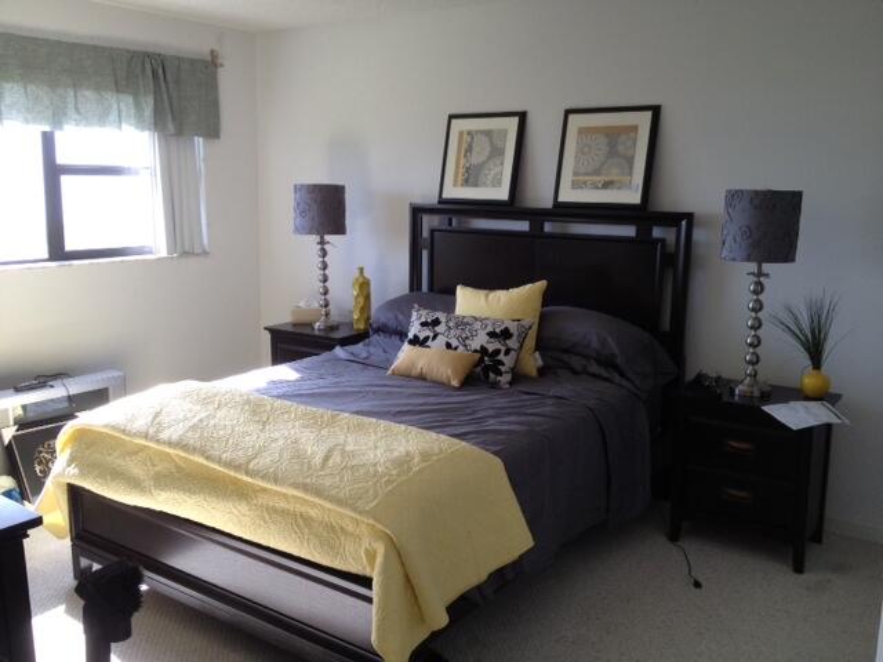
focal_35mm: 35
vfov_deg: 40.7
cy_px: 331
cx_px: 442
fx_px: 893
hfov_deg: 52.6
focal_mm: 4.28
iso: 100
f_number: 2.4
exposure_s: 1/120
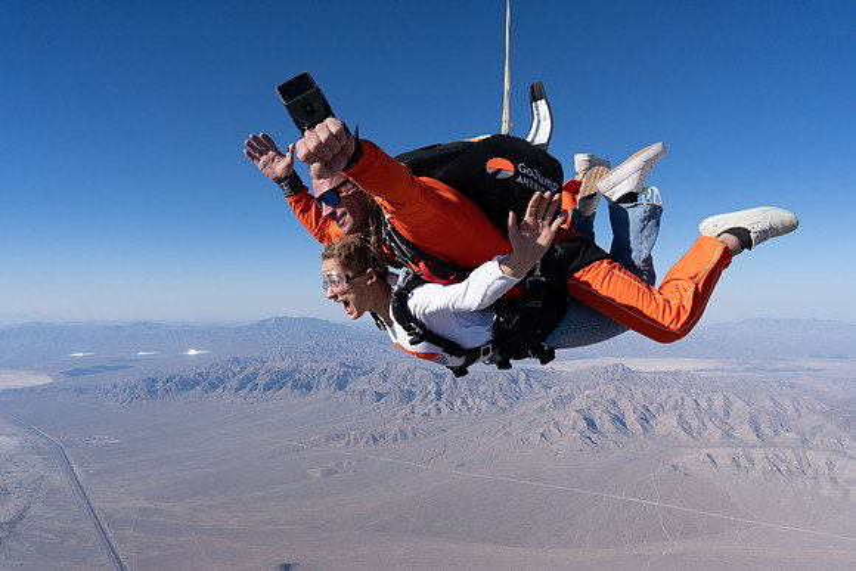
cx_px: 428
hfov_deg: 73.7
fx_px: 571
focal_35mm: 24
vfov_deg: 53.2
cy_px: 286
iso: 800
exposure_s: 1/2000
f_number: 11
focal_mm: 24
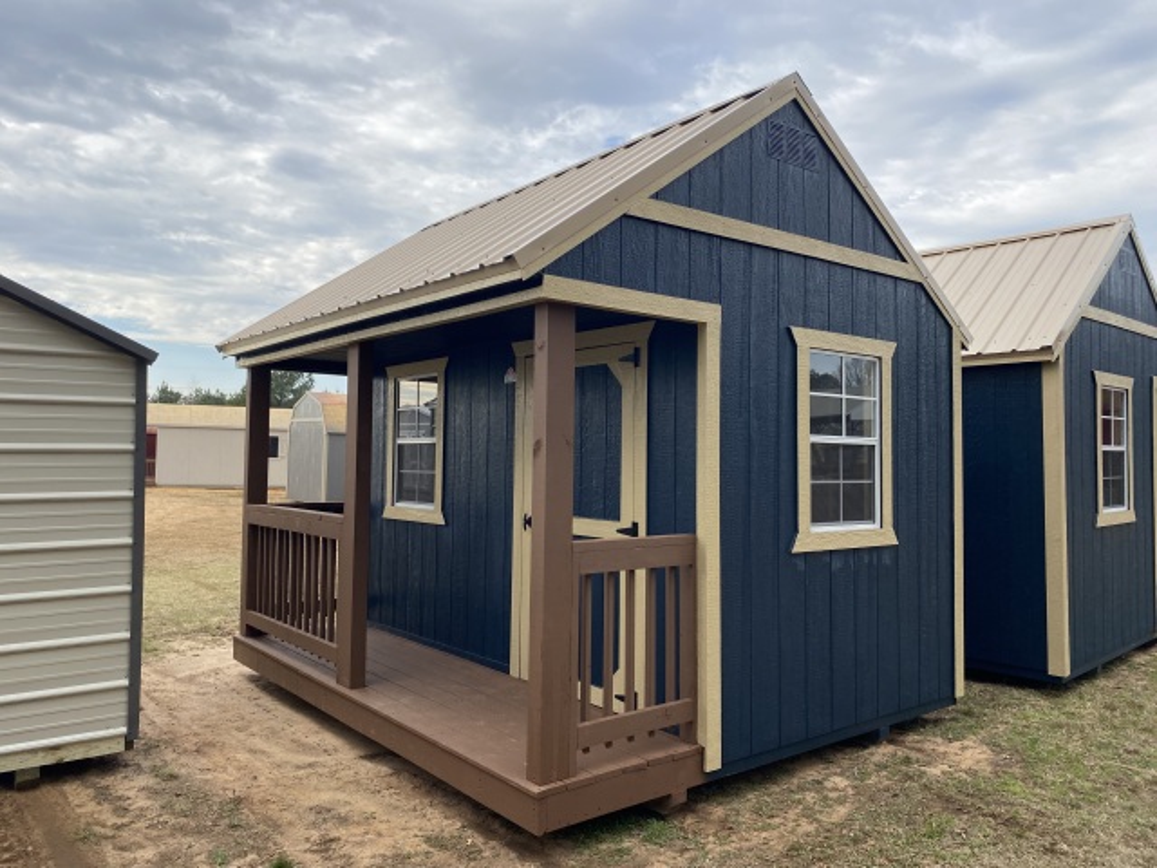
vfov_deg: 53.1
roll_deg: +1.2
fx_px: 869
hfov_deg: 67.3
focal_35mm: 26
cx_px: 578
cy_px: 434
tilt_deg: +5.6
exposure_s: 1/1072
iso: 32
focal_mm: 4.25
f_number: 1.8
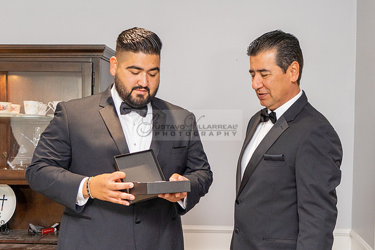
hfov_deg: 33.3
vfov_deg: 22.5
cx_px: 210
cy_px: 163
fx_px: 627
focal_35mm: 60
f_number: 4
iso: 640
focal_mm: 34
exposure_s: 1/160
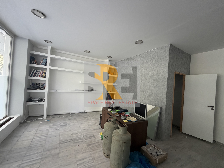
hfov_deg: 102.1
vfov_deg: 85.7
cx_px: 112
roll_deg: -4.6
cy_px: 84
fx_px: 91
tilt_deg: +0.7
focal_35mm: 14
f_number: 2.2
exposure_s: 1/121
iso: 160
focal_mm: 2.22
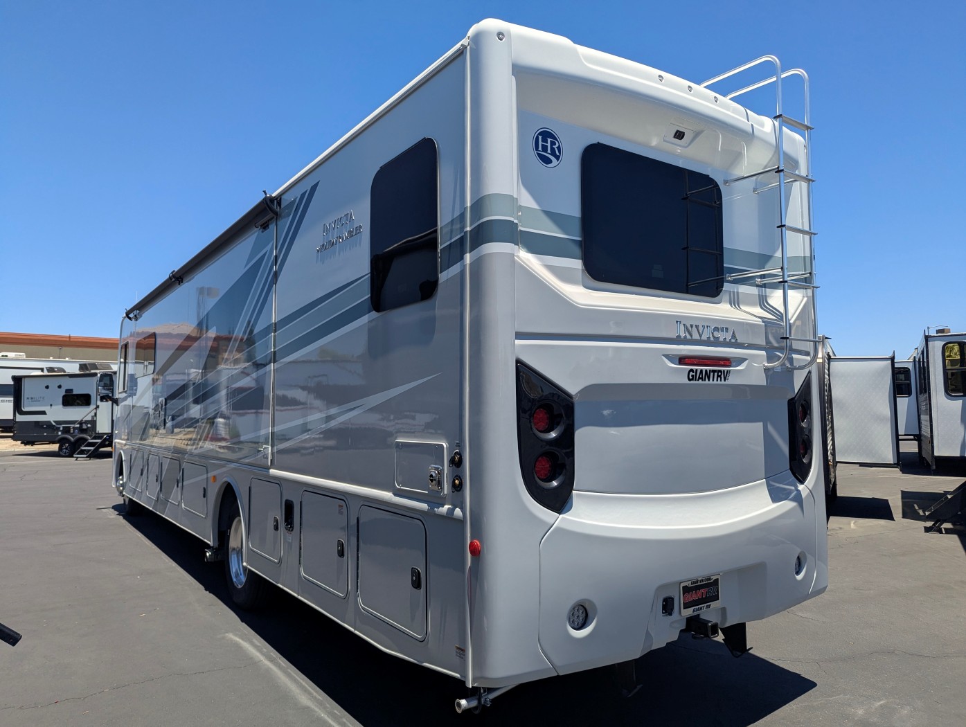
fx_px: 671
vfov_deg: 56.9
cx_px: 483
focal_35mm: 24
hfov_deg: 71.5
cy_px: 364
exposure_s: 1/1953
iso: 41
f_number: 1.85
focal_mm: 6.81
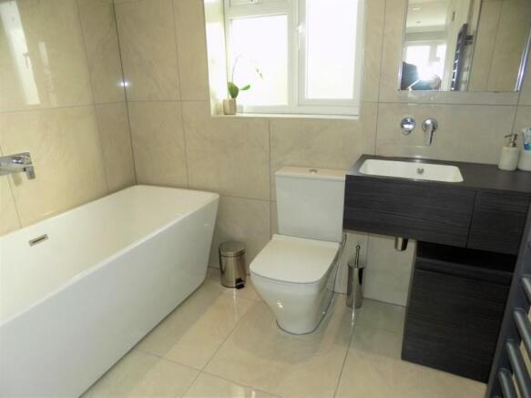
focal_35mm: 23
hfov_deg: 73.9
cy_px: 199
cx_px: 266
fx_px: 353
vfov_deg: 58.9
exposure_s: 1/40
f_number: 3.1
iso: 80
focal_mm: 4
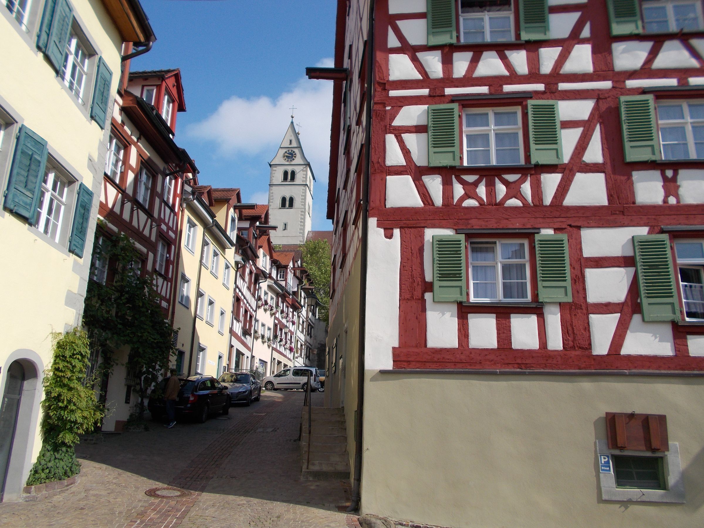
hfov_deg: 60.0
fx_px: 610
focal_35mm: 30
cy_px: 264
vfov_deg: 46.8
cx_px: 352
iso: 80
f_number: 8.6
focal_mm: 5.3
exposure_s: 1/200
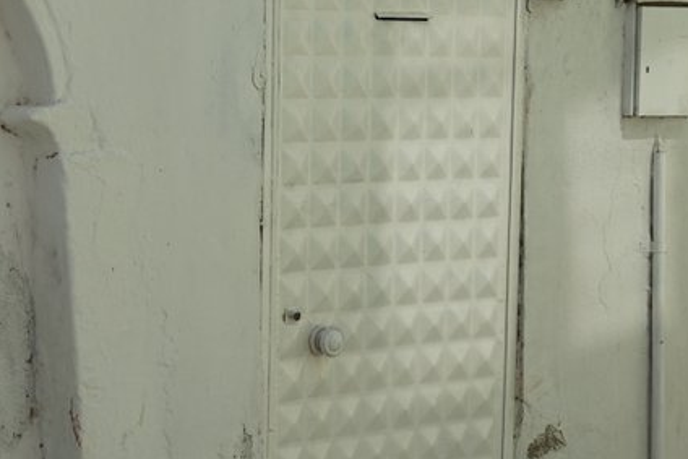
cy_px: 203
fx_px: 1893
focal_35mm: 99
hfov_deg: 19.9
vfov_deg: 13.8
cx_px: -16
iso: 100
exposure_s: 1/400
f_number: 7.1
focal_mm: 35
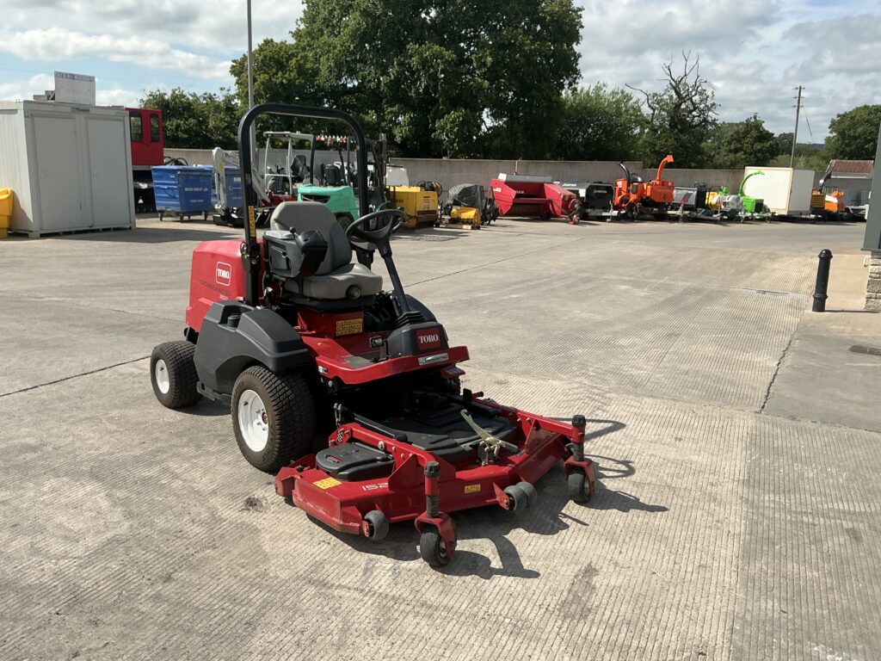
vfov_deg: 49.7
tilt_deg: -13.0
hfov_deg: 63.4
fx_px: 713
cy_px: 330
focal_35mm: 28
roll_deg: -1.7
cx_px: 440
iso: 25
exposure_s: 1/2320
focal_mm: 3
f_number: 1.8
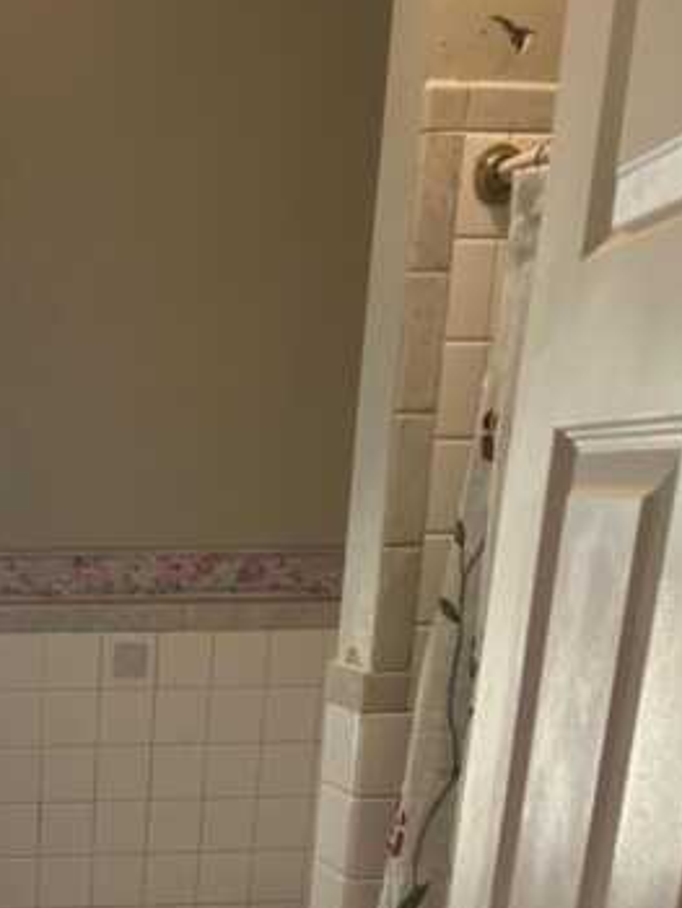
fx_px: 1496
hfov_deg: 24.2
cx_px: -52
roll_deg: -1.0
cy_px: 968
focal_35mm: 57
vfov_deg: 30.6
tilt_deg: -19.4
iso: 250
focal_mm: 5.7
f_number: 1.5
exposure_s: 1/60
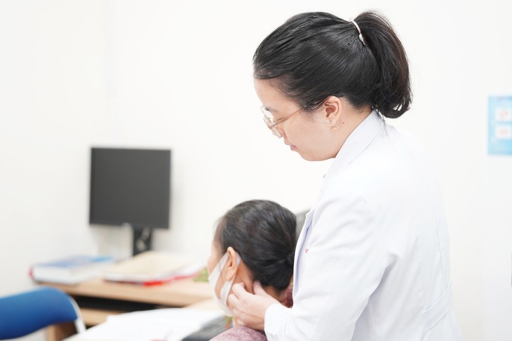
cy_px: 170
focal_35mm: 70
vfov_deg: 19.5
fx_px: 996
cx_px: 256
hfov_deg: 28.8
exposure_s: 1/100
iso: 800
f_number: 2.8
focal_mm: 70
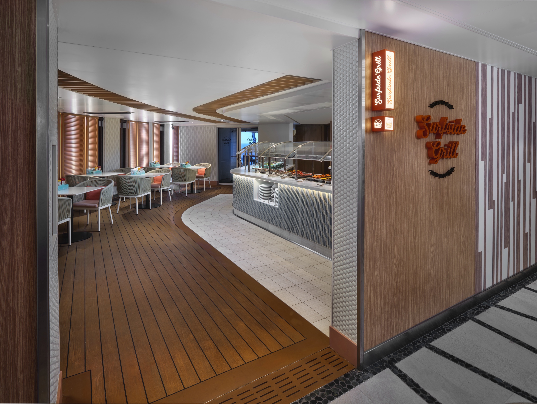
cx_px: 268
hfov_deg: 84.6
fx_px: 295
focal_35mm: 19
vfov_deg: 68.8
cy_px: 202
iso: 100
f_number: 10
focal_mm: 24
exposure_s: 1.5
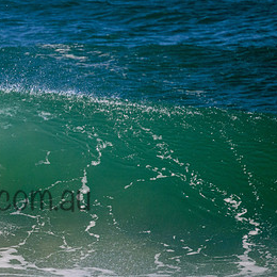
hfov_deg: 1.3
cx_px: -22
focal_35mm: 1325
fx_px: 11996
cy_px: 186
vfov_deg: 1.3
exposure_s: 1/2000
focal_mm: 700
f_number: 11
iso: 1400
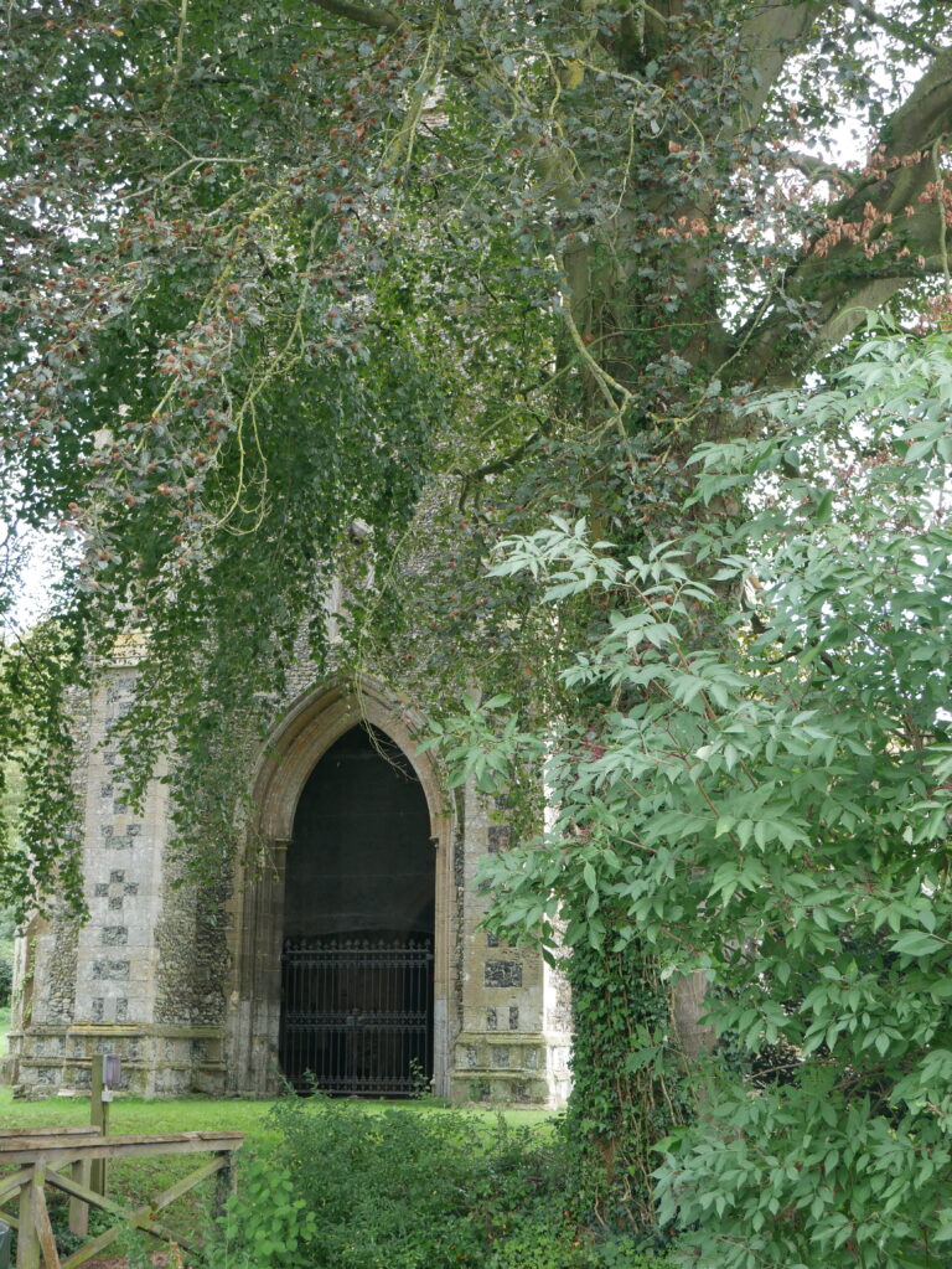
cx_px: 476
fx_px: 1906
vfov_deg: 36.8
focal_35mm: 52
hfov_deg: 28.0
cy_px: 634
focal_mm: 26
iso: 500
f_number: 5.3
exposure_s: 1/125
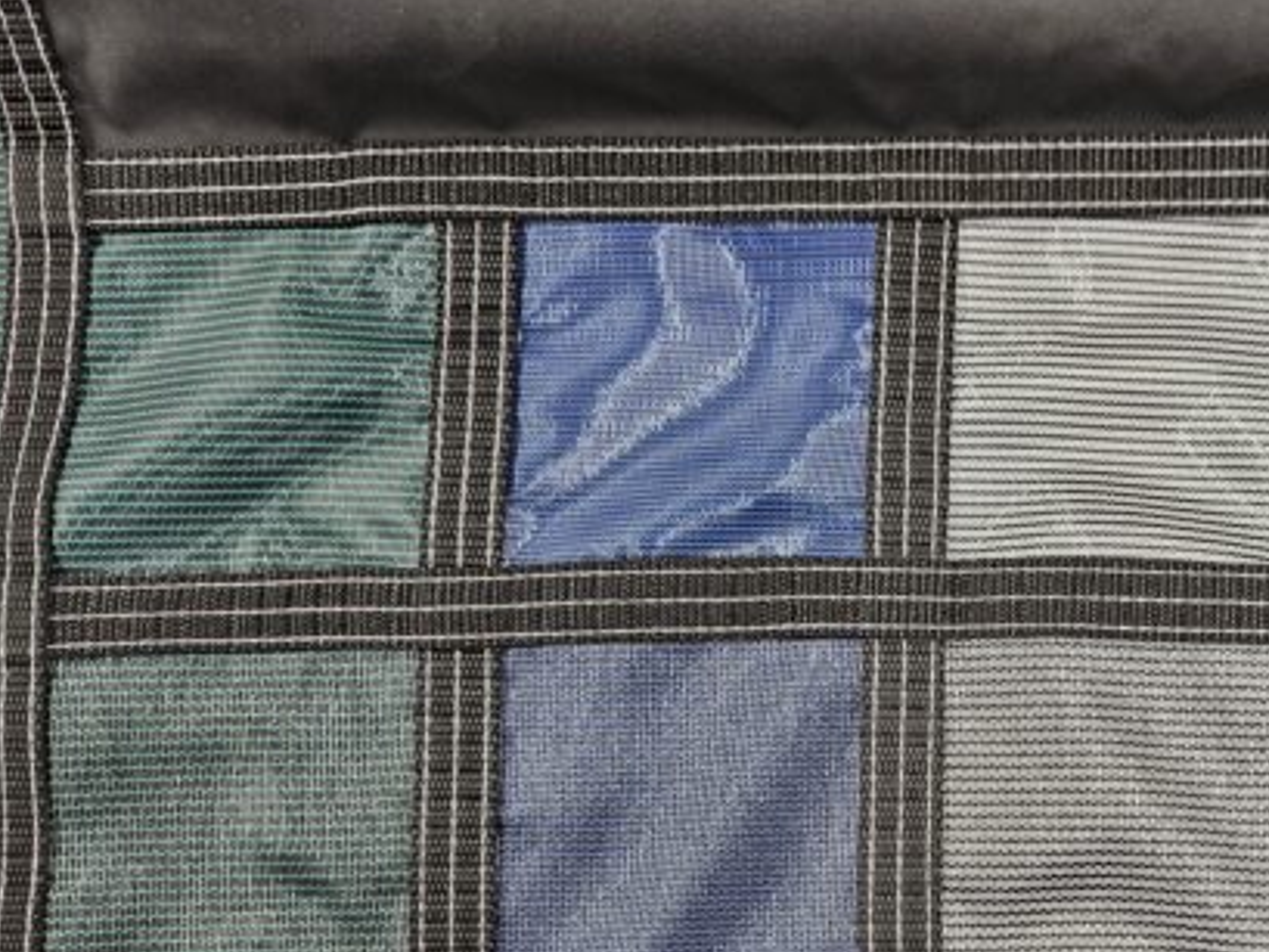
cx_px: 1074
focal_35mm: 45
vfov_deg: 31.5
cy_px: 744
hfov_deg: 39.8
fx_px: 1650
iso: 250
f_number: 1.8
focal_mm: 5.4
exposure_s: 1/120
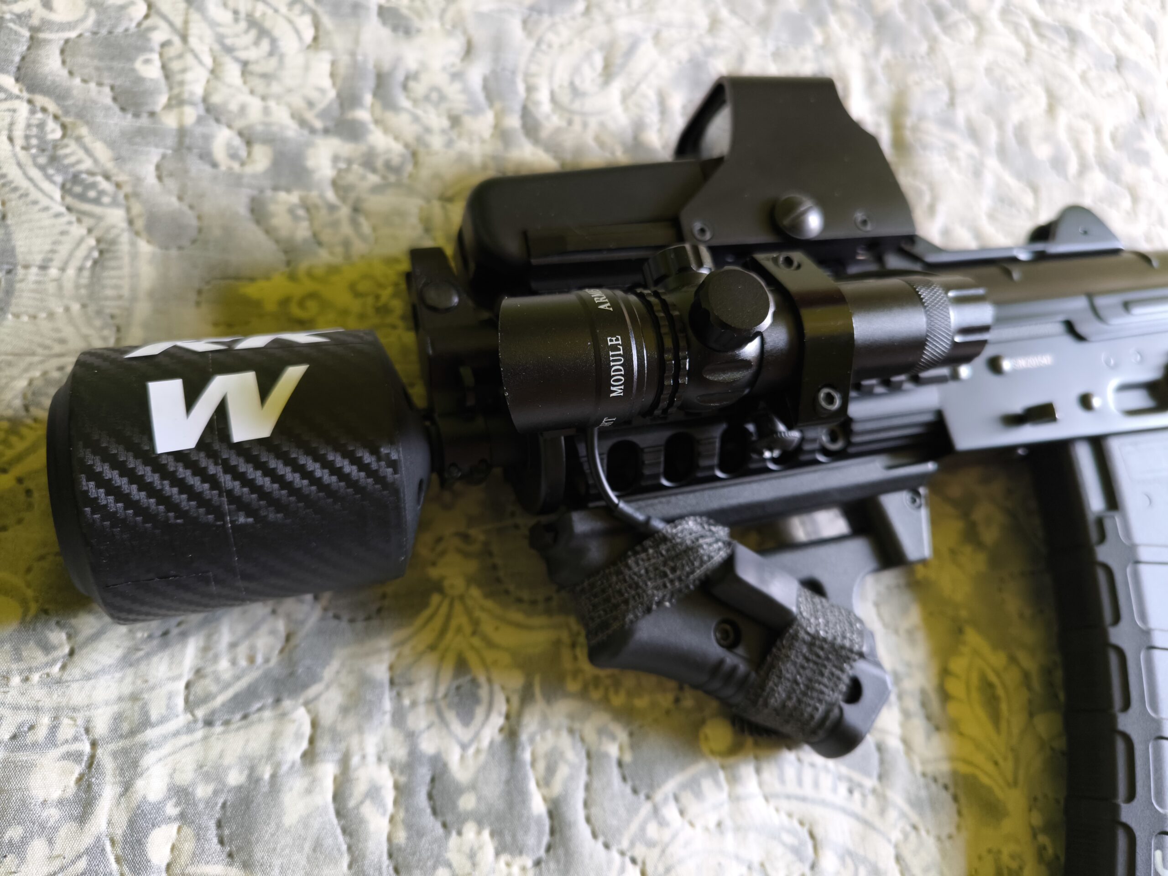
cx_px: 584
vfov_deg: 56.8
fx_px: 810
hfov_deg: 71.6
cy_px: 438
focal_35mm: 24
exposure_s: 1/146
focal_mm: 6.92
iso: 400
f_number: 1.9
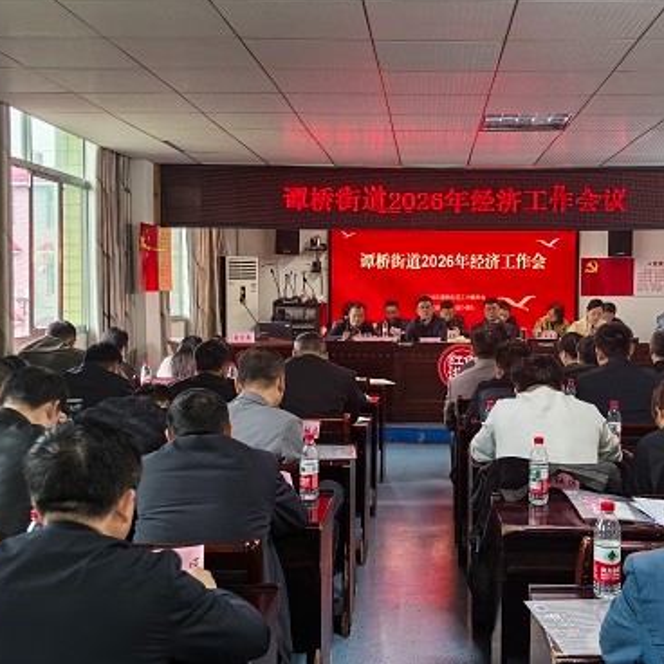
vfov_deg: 40.0
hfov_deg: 39.7
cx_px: 424
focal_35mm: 42
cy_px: 329
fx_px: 911
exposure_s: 1/100
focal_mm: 6.98
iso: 125
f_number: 1.4
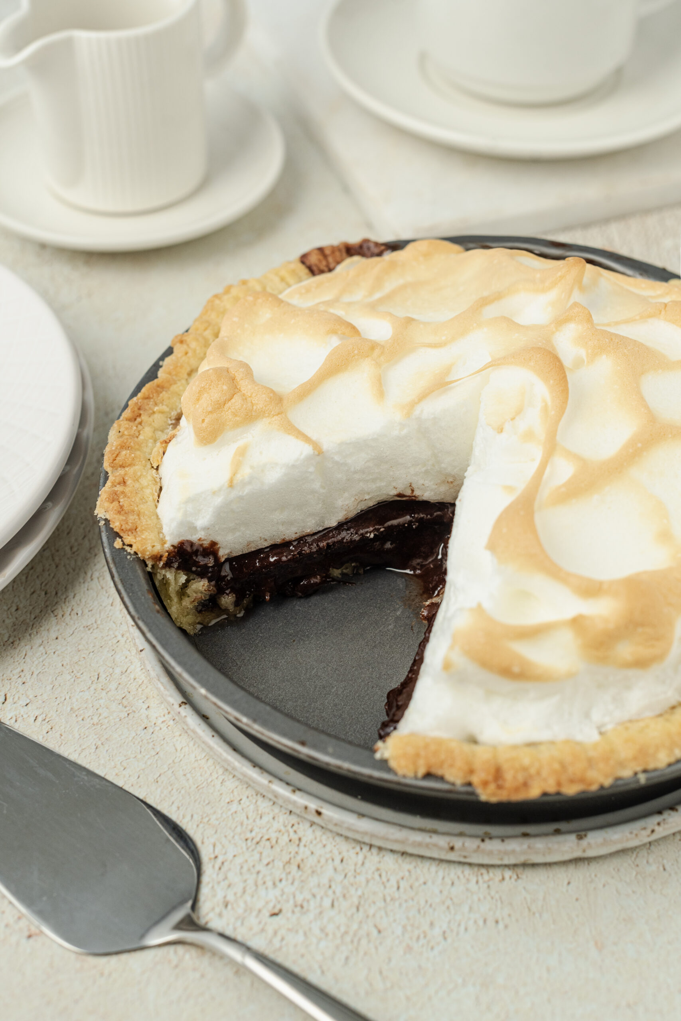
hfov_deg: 27.0
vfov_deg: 39.6
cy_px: 510
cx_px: 340
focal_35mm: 50
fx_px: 1418
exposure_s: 1/50
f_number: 5.6
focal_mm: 50
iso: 400
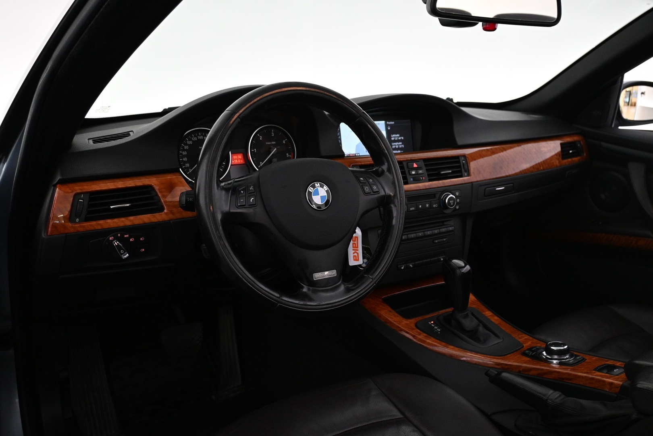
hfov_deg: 59.5
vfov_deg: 41.7
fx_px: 571
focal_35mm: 32
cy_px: 218
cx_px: 326
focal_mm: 21
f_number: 4
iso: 1600
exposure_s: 1/60
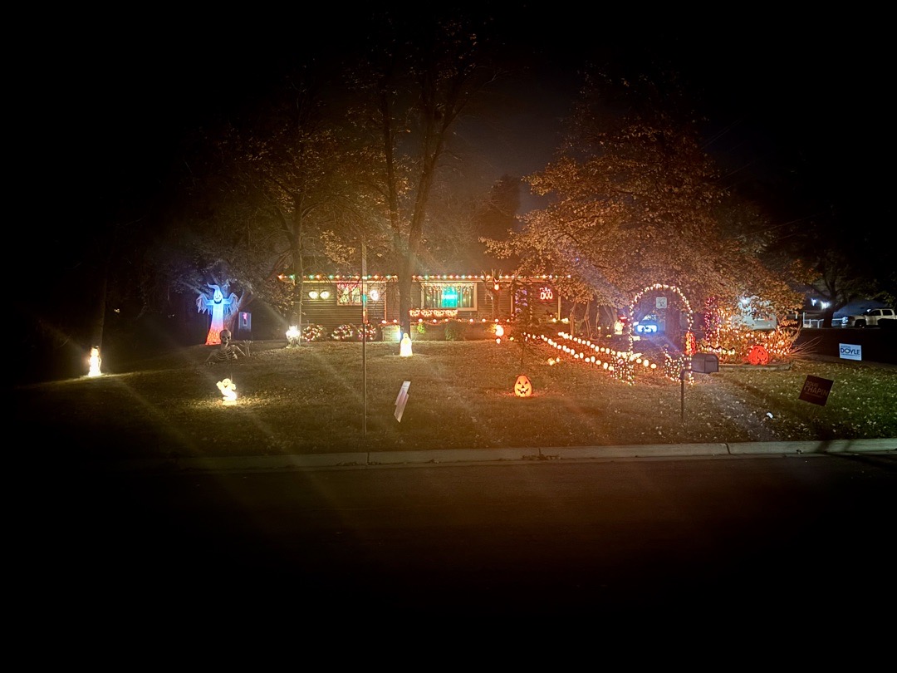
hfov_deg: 67.3
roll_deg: -0.4
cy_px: 336
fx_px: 674
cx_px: 448
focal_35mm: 26
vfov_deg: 53.1
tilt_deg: +0.5
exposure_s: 1/5
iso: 640
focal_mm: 5.96
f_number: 1.6
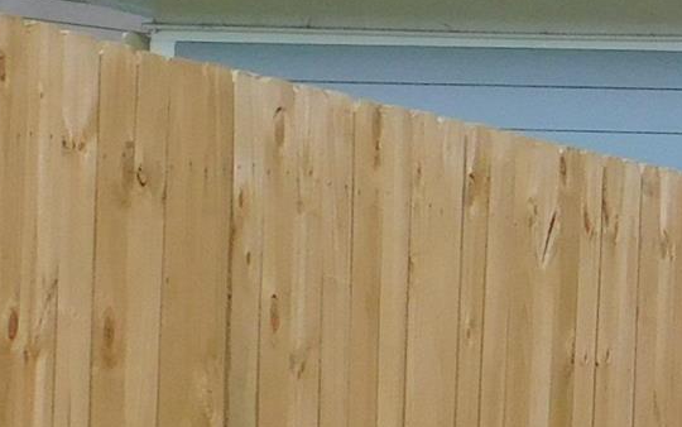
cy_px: 339
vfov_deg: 6.1
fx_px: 4035
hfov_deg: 9.3
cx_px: 1192
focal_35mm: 217
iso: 125
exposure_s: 1/250
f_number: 3.5
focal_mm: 6.3
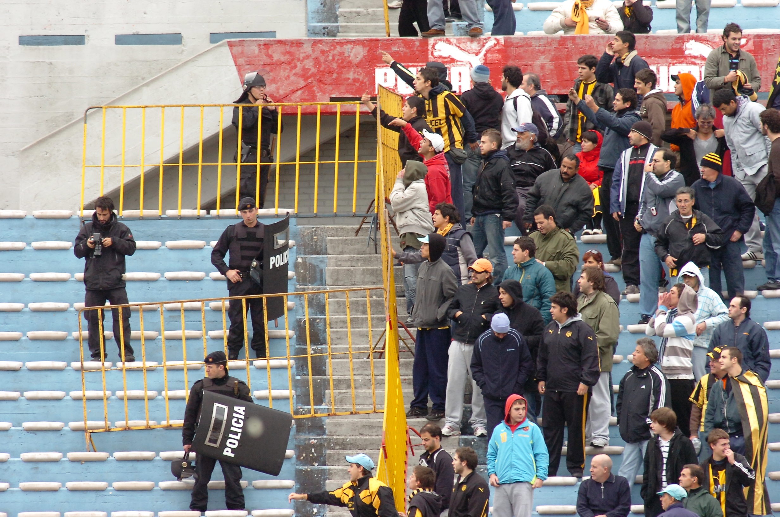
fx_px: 13622
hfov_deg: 3.3
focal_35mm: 630
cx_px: 390
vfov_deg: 2.2
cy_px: 258
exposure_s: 1/320
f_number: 5.6
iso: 800
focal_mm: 420
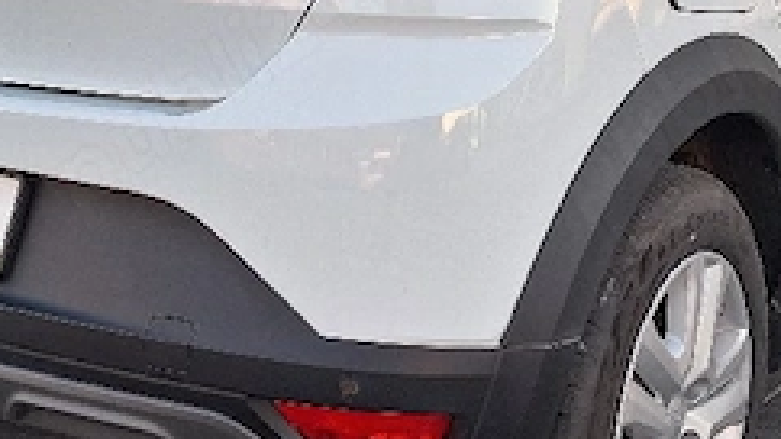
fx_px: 1511
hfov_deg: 29.0
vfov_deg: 16.4
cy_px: 68
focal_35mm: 73
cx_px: 390
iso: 32
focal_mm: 4
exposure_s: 1/100
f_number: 1.8
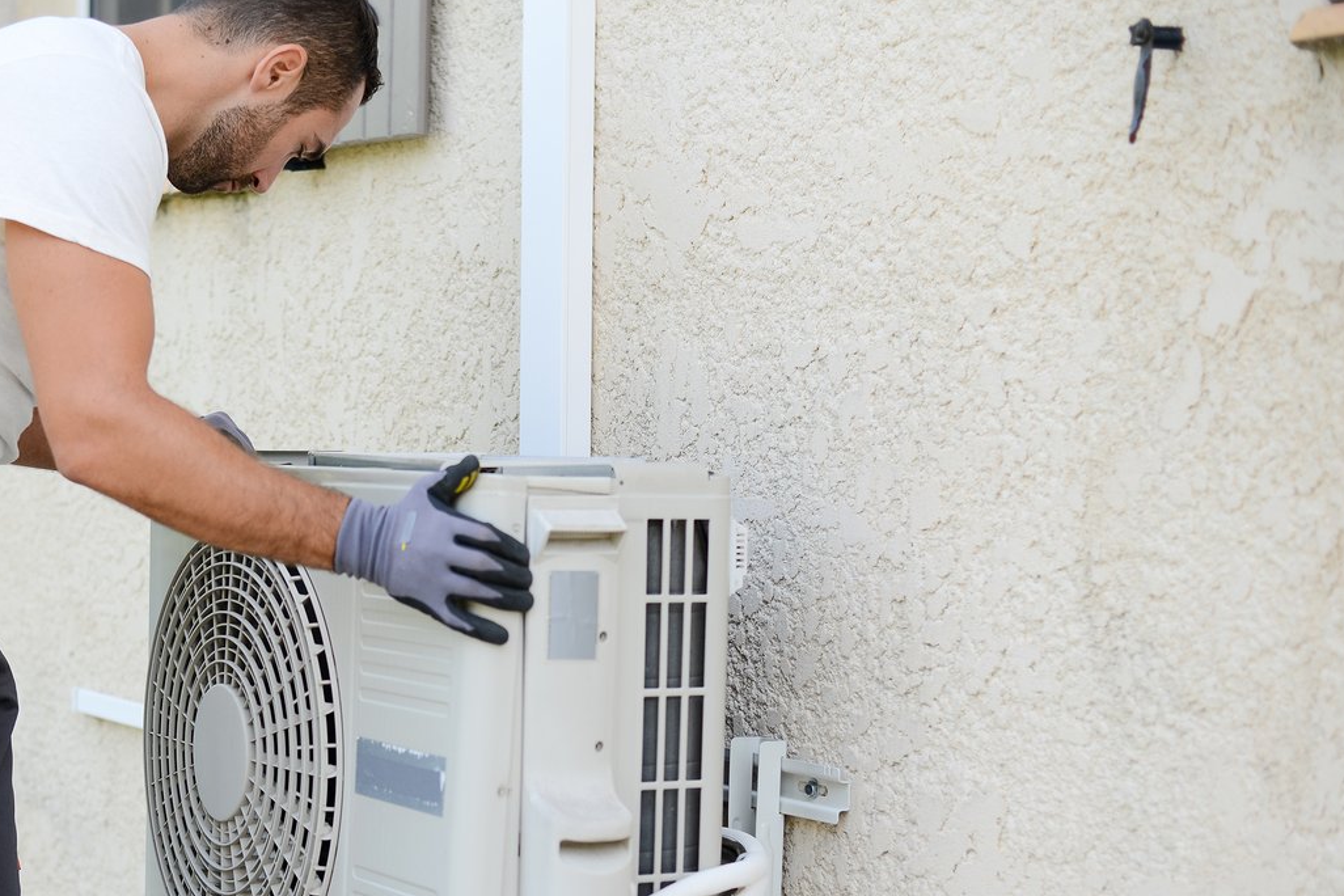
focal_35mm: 78
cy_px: 631
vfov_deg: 17.4
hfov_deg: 25.7
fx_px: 2912
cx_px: 352
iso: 100
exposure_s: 1/500
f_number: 2.5
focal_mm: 50
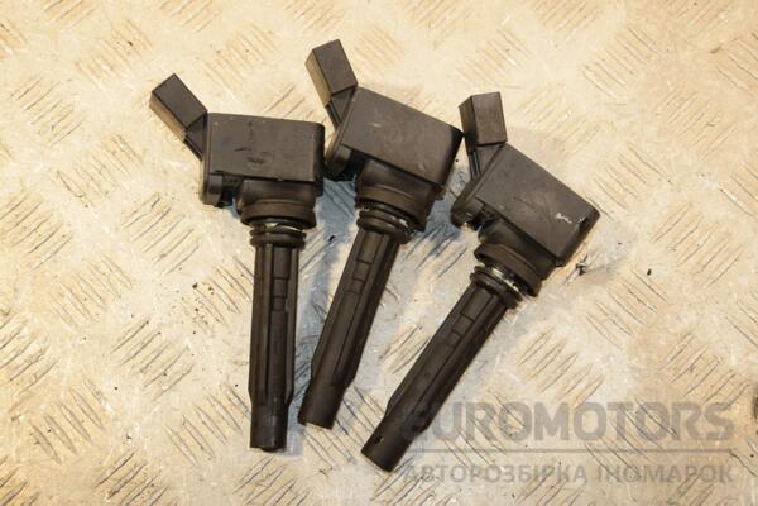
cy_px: 253
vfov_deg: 26.5
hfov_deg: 38.9
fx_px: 1074
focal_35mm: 51
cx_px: 379
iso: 800
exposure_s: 1/200
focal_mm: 34
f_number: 6.3
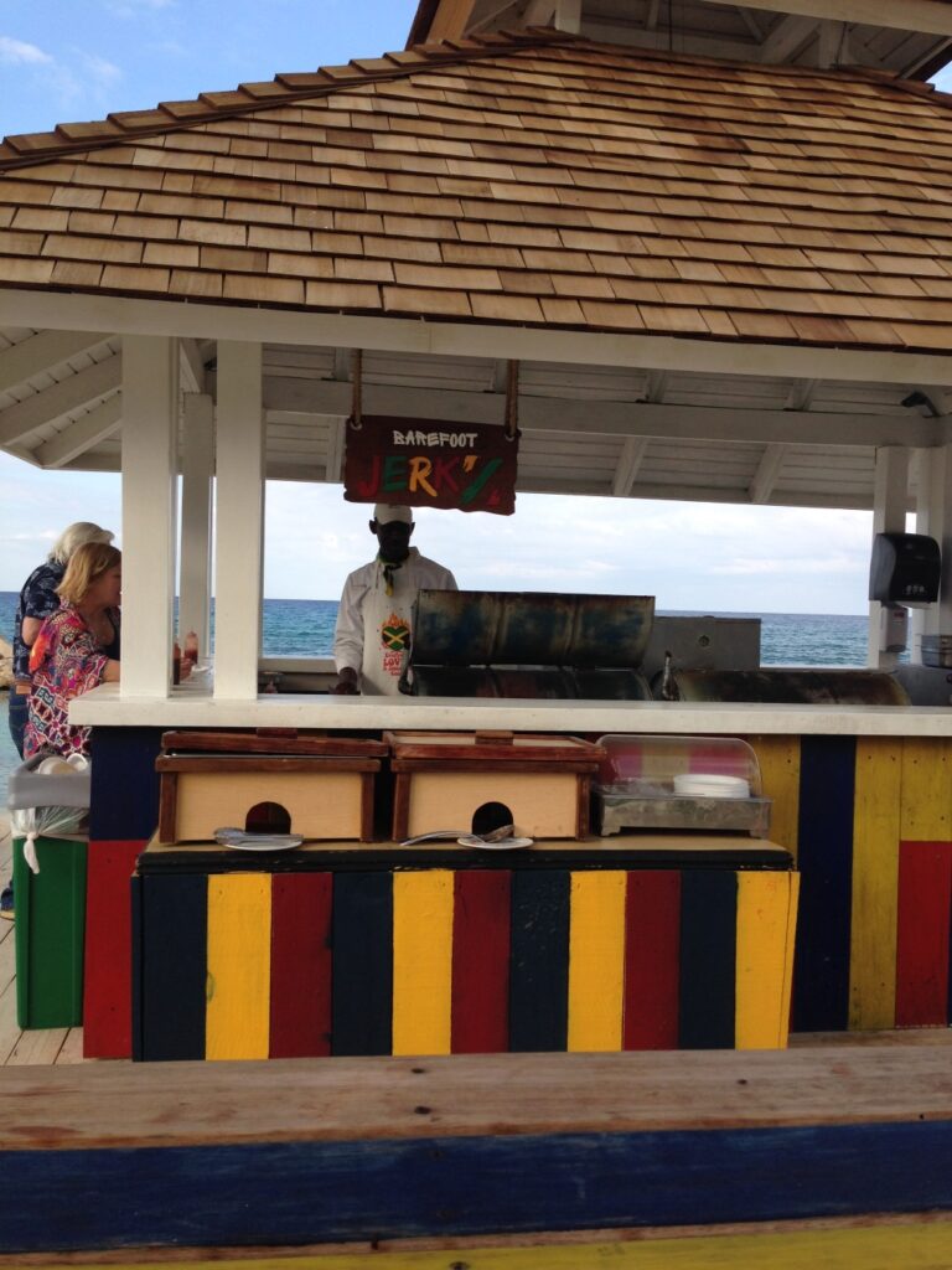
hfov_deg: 42.9
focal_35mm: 33
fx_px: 1210
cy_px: 635
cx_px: 476
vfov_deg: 55.4
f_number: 2.4
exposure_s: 1/669
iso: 50
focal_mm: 4.12
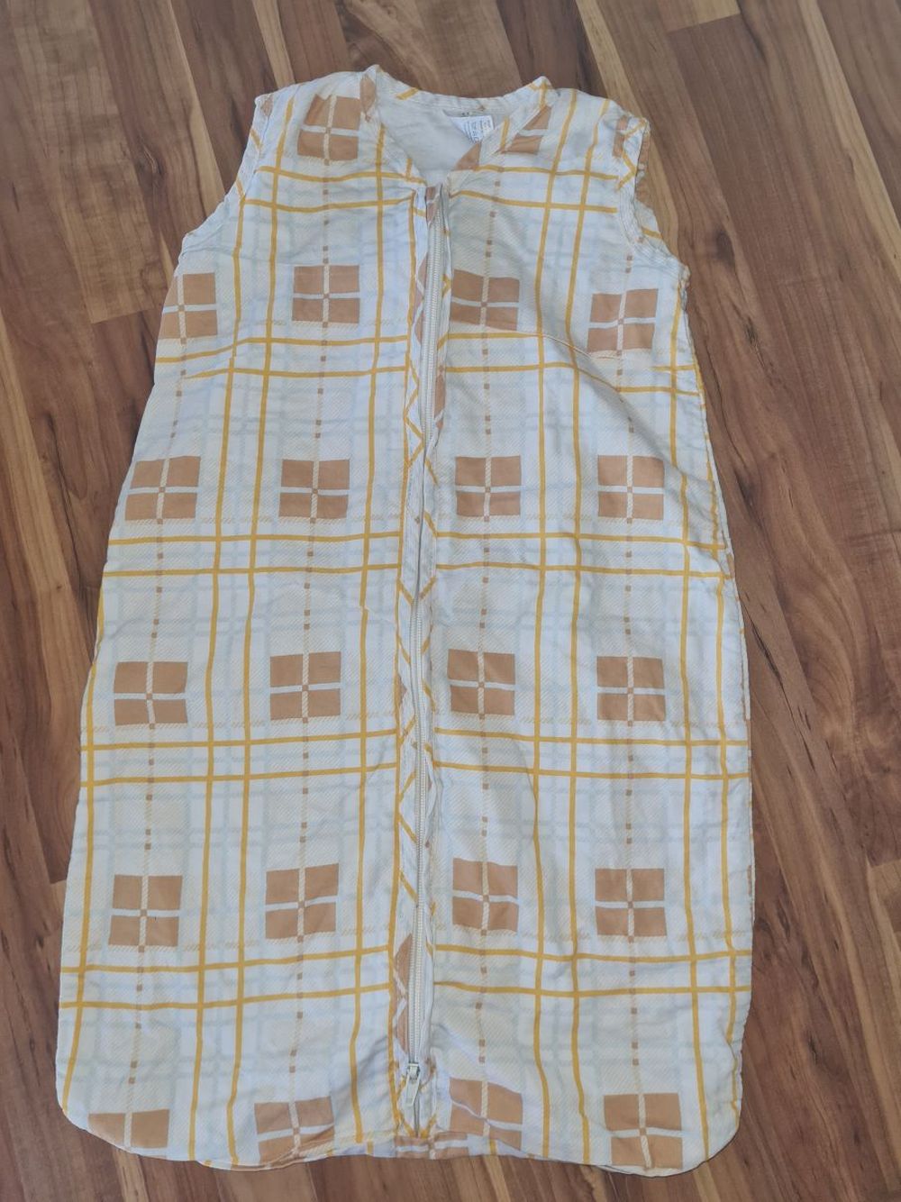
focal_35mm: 26
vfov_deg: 67.3
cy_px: 601
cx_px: 450
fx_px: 903
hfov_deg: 53.0
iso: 200
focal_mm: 5.4
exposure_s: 1/100
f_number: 1.8
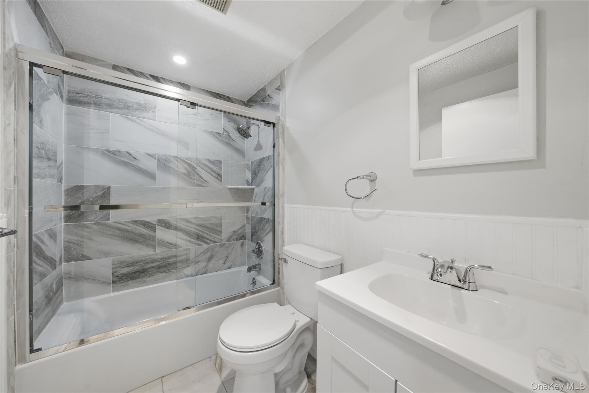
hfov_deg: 112.6
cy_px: 196
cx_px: 294
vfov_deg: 90.1
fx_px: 196
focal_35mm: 12
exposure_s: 1/250
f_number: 8
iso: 800
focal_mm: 12
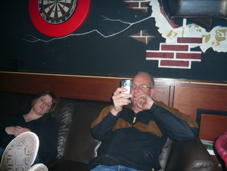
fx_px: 184
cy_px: 86
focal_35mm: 28
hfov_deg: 63.4
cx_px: 114
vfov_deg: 49.7
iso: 125
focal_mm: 4.6
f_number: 2.8
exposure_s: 1/30
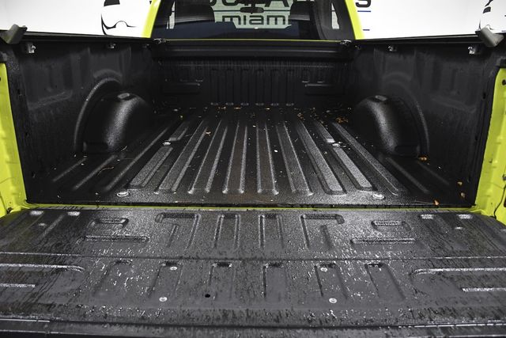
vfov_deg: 48.0
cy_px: 169
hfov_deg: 67.4
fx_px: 380
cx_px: 253
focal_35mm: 27
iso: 2500
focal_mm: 18
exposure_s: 1/320
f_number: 4.5
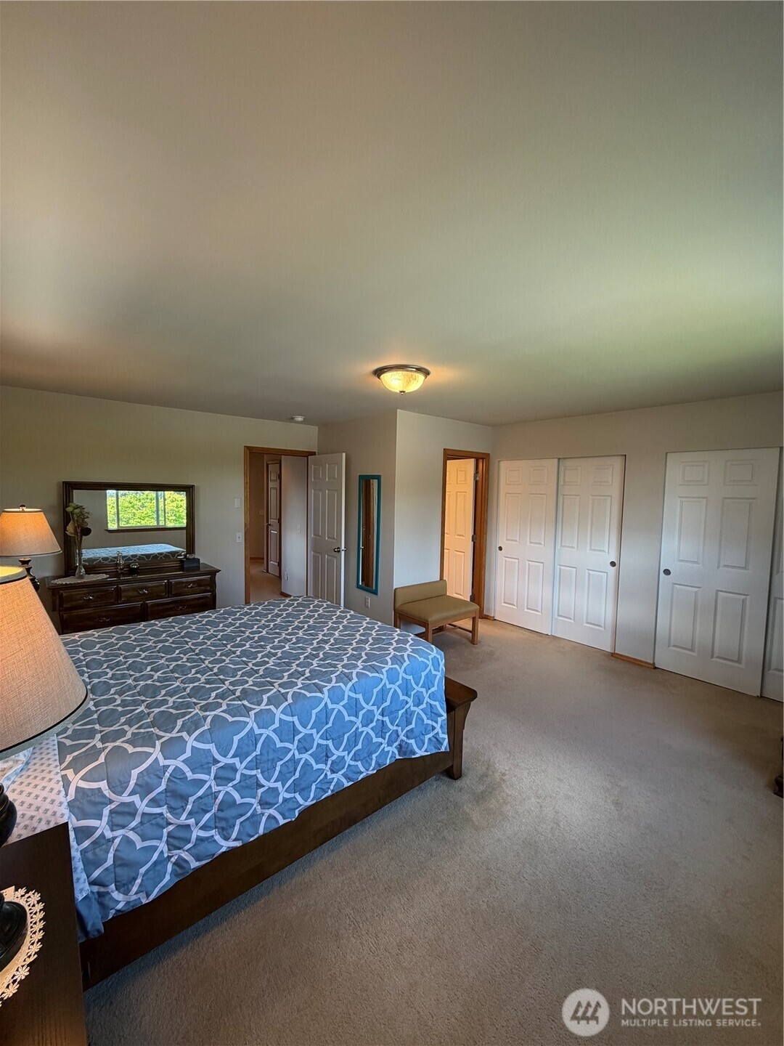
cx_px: 392
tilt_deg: -4.6
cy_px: 523
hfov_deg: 85.7
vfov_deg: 102.1
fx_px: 423
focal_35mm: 14
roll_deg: -1.3
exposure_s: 1/120
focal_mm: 2.22
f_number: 2.2
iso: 160
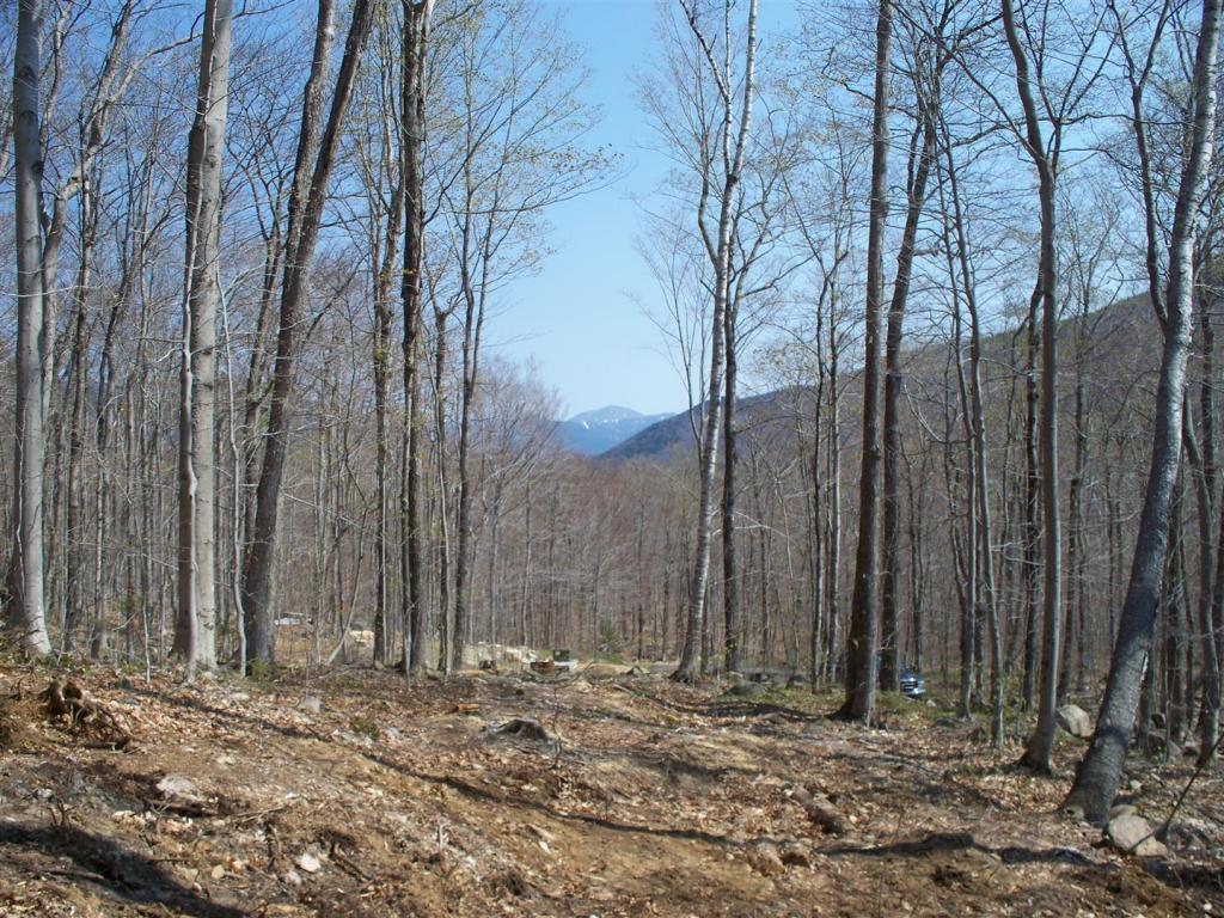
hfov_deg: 51.4
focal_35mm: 36
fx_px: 1273
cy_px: 459
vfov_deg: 39.7
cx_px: 612
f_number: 5
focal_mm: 7.54
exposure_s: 1/320
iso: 64
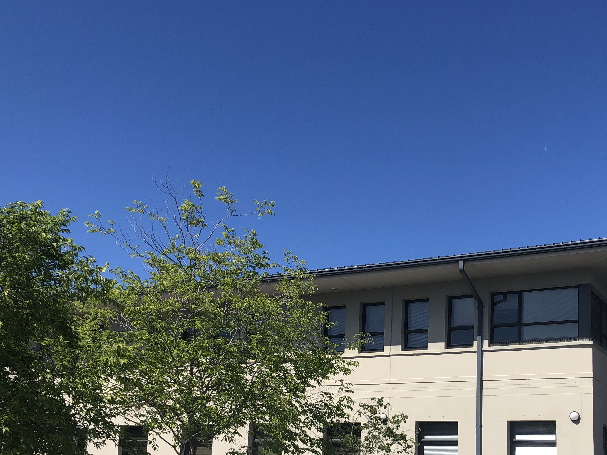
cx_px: 400
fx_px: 807
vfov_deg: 30.7
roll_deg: -2.0
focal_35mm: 46
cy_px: 364
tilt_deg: +6.9
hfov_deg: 40.8
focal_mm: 3.99
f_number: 1.8
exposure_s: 1/2183
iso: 20
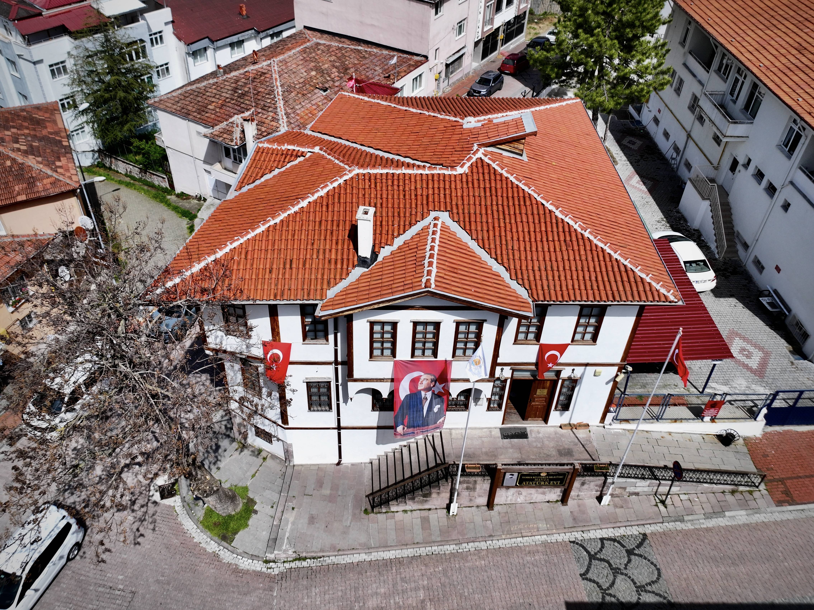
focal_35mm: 24
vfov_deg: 56.8
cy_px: 305
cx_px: 407
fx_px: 564
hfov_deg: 71.6
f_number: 2.8
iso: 100
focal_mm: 12.29
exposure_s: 1/160
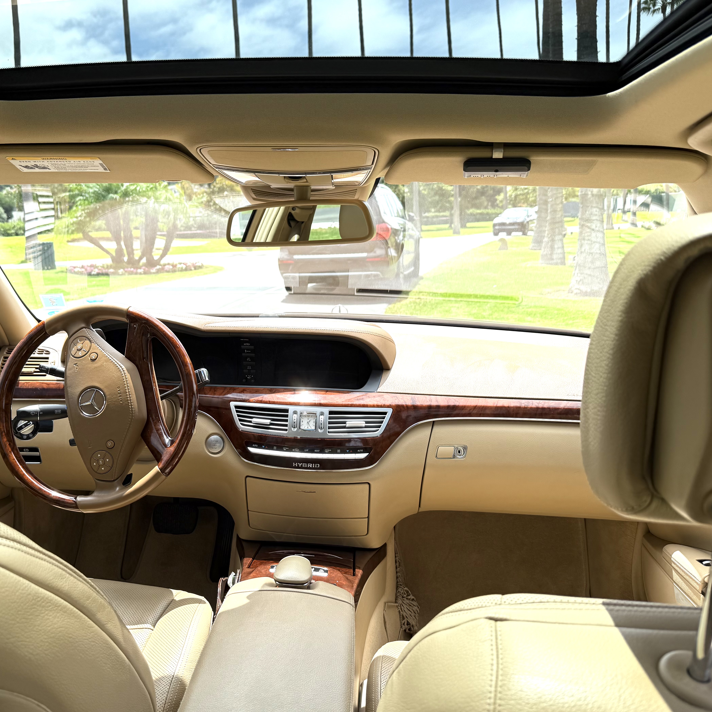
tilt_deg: -9.0
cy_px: 359
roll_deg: +4.5
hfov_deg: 55.3
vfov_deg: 55.6
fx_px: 675
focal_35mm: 29
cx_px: 295
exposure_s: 1/1410
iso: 80
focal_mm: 6.76
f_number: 1.78
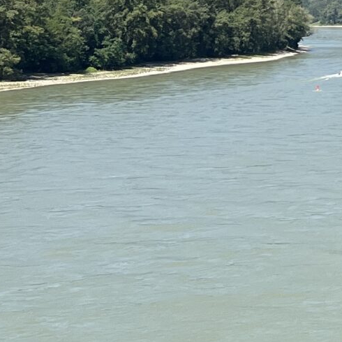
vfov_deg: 14.0
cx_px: 753
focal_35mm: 120
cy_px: -86
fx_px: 1341
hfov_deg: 12.3
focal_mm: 5.7
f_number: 1.5
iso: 50
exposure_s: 1/3571
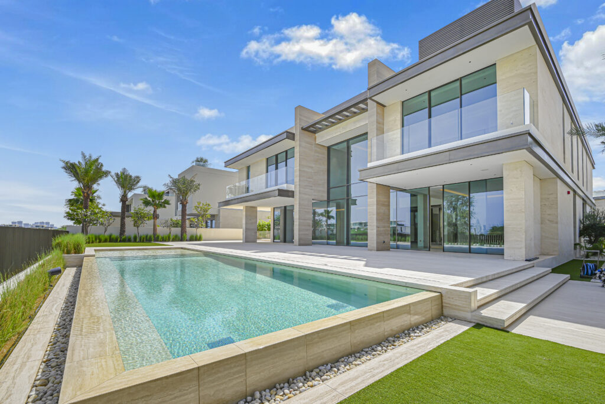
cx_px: 302
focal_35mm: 14
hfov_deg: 104.2
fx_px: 235
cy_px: 202
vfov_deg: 81.3
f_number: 11
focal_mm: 14
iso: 125
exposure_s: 1/125
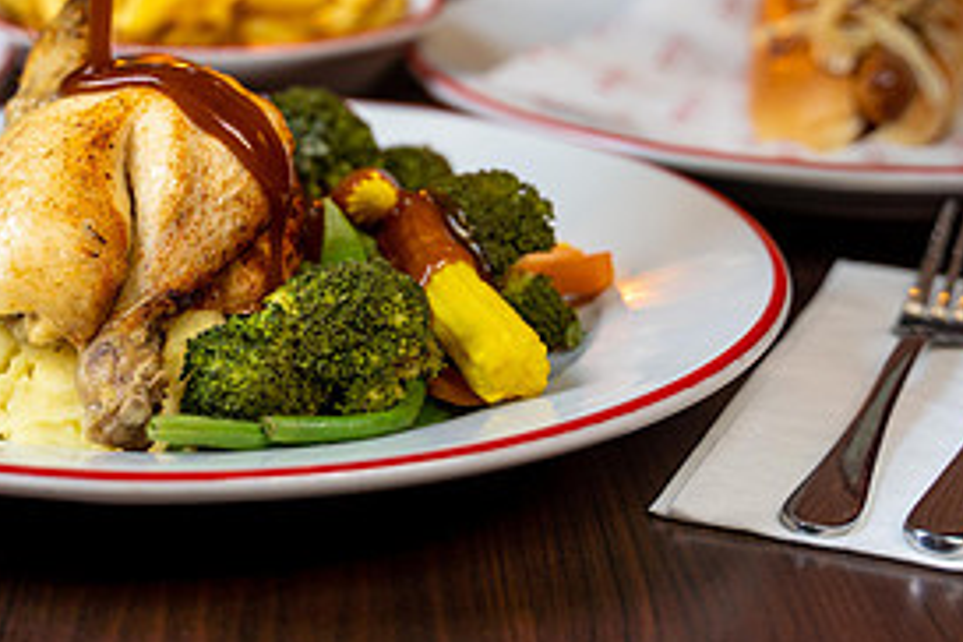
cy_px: 76
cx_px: 233
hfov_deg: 21.3
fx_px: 2541
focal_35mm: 95
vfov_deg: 14.3
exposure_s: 1/50
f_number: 2.8
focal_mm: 44
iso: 100
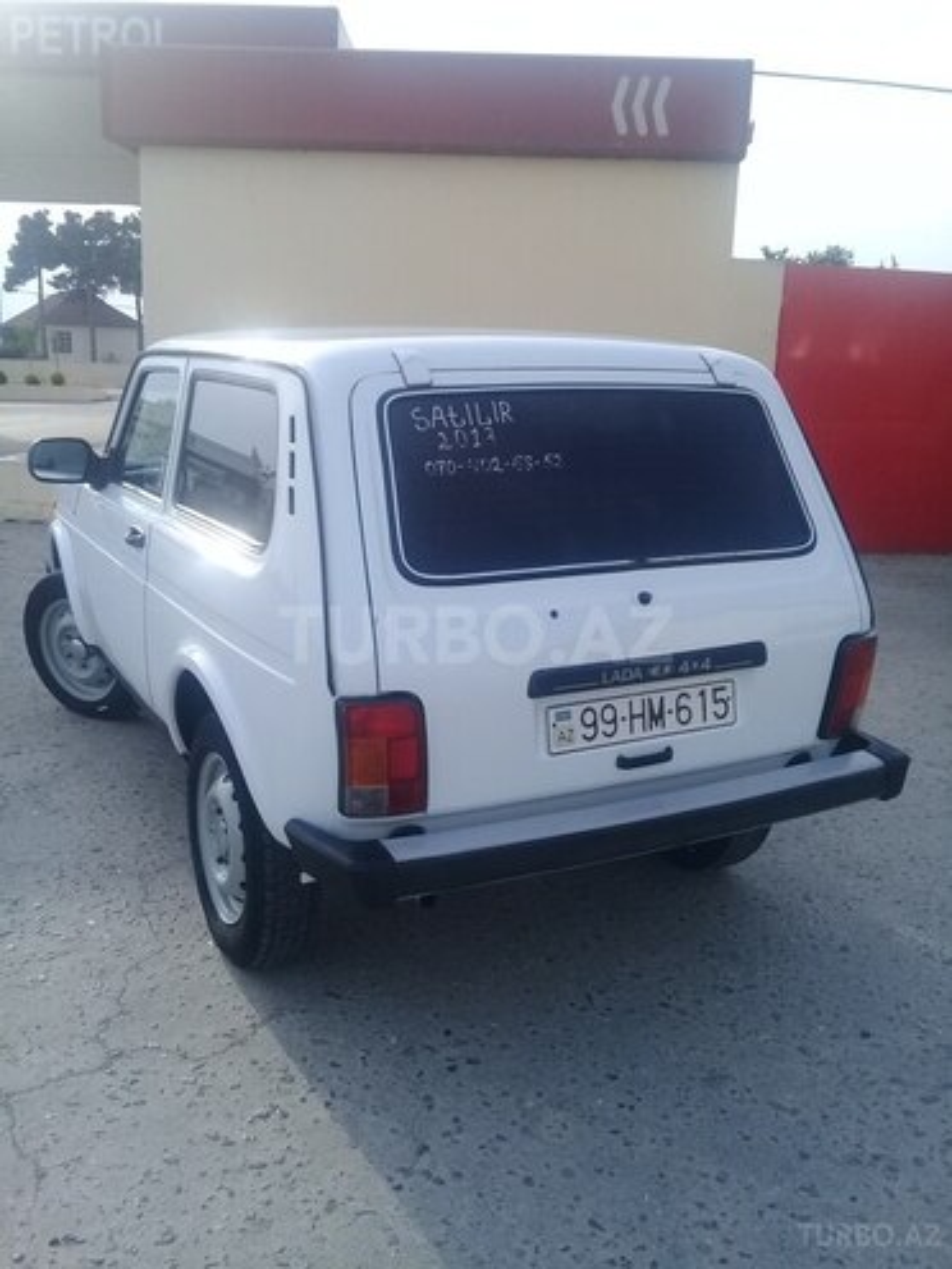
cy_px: 634
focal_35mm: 31
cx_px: 476
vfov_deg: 58.4
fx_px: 1137
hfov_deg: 45.4
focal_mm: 3.3
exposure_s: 1/646
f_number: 2.2
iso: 50
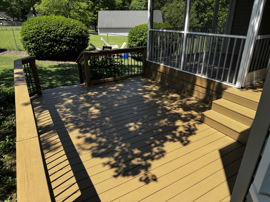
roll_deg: -0.8
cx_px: 135
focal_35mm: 24
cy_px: 101
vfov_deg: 56.8
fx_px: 187
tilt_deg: -23.7
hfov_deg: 71.6
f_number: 1.78
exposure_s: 1/1767
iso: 80
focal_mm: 6.76
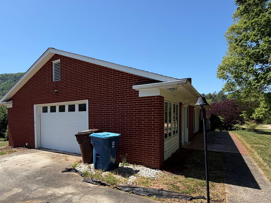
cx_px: 88
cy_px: 122
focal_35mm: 22
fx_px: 172
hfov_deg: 73.8
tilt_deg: -2.1
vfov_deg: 60.5
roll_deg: +2.5
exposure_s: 1/770
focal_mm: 2.22
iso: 25
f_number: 2.2
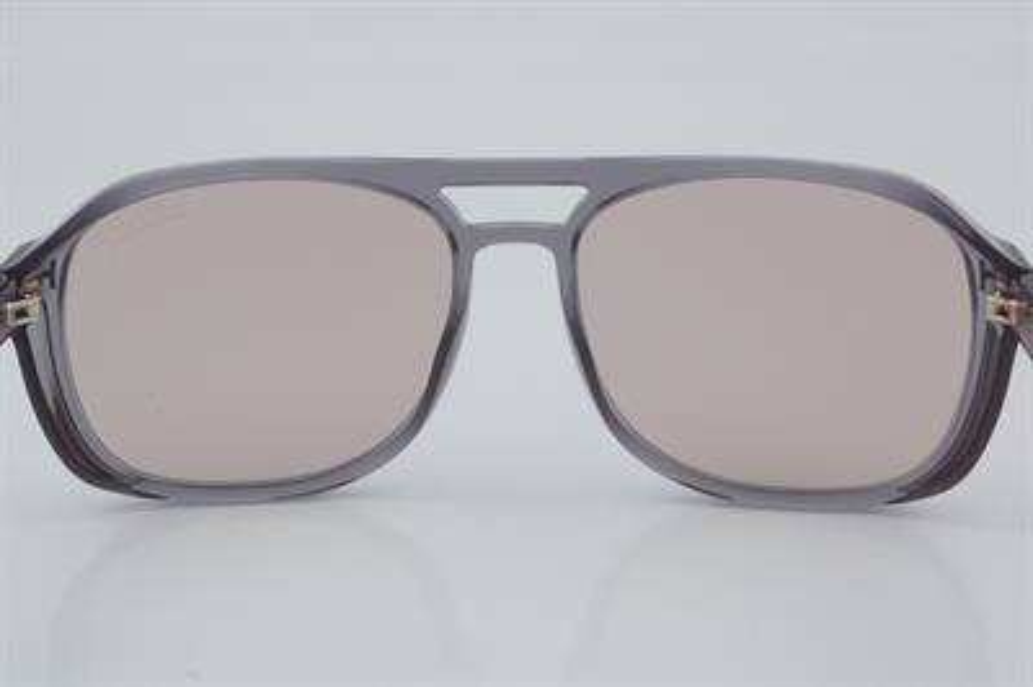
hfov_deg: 24.6
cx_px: 516
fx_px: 2365
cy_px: 344
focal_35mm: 82
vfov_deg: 16.5
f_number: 32
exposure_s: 1/4
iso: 100
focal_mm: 55
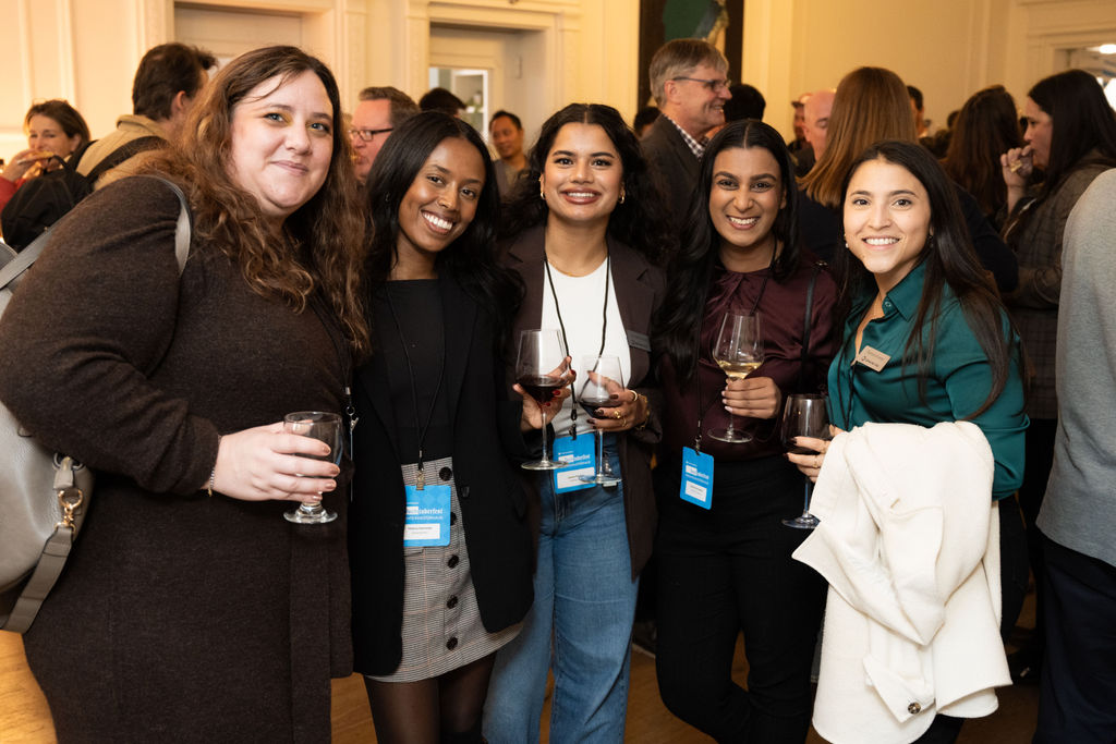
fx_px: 1236
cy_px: 360
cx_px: 585
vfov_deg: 33.5
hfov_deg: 48.6
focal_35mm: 40
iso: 1600
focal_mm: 38
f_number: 4
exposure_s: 1/80
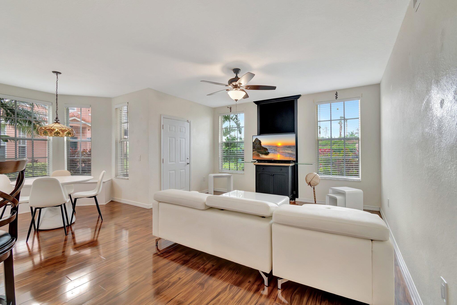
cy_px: 152
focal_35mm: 15
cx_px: 228
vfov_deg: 77.3
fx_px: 190
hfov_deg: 100.4
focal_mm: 10
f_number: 8
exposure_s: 1/30
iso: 1000
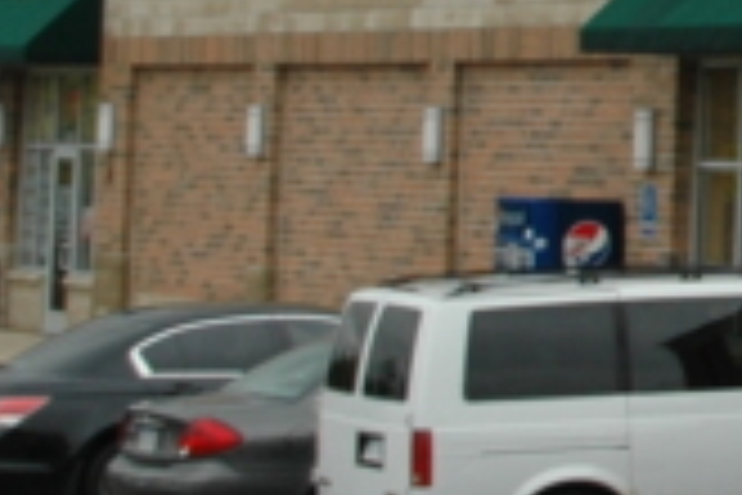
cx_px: 1484
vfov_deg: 5.6
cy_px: -223
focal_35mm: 242
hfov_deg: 8.1
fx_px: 4987
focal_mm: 26
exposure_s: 1/250
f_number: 8
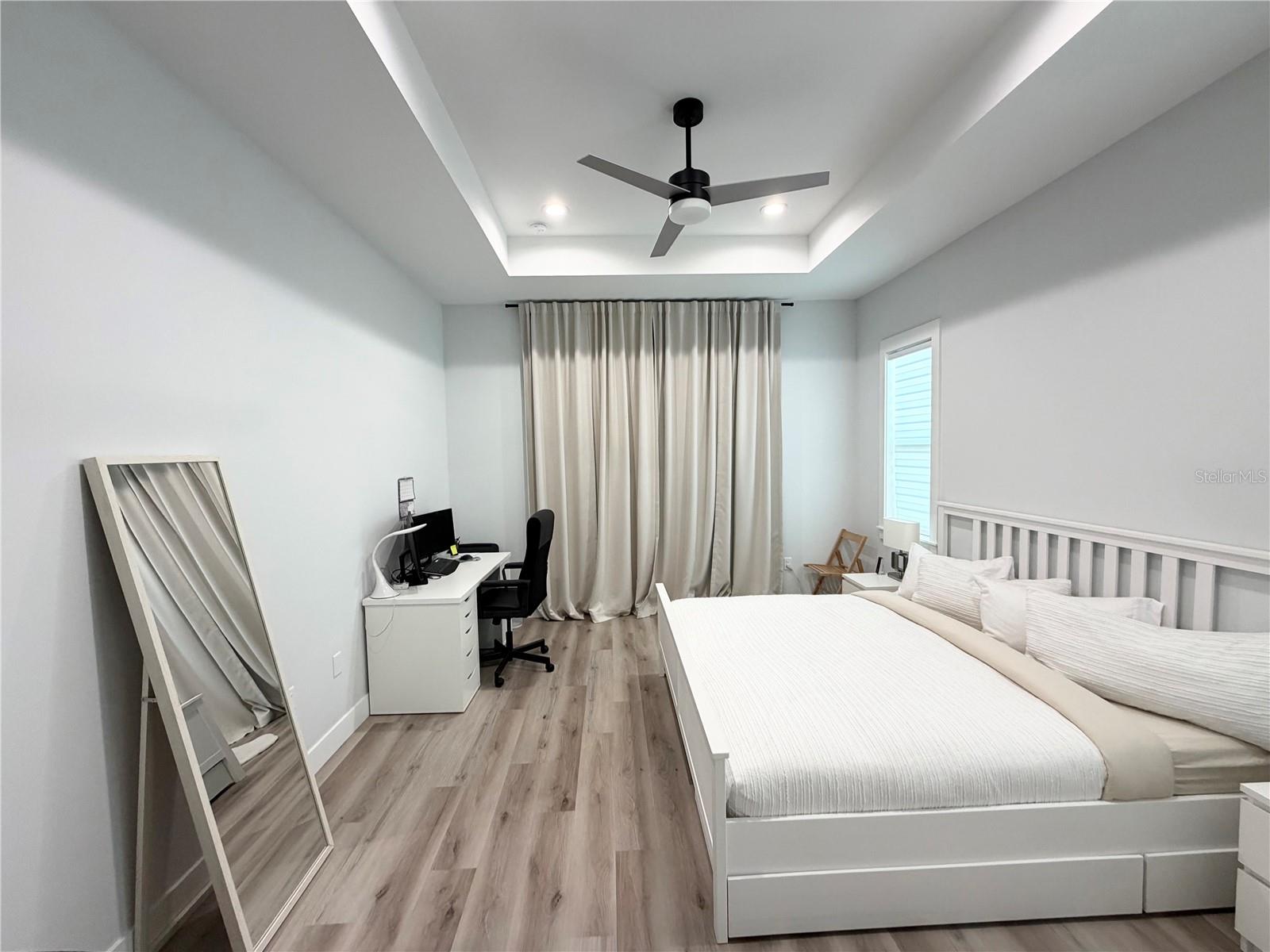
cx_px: 635
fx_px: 514
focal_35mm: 14
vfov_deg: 85.7
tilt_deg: -3.4
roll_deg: +2.1
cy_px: 476
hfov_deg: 102.1
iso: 250
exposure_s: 1/120
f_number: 2.2
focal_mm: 2.22
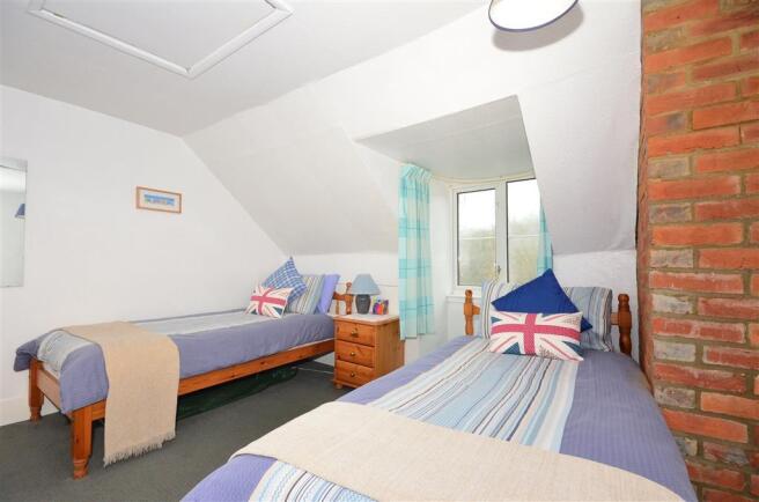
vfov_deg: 71.8
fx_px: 347
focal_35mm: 16
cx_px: 380
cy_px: 251
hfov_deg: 95.1
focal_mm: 11
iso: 640
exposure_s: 1/40
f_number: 11
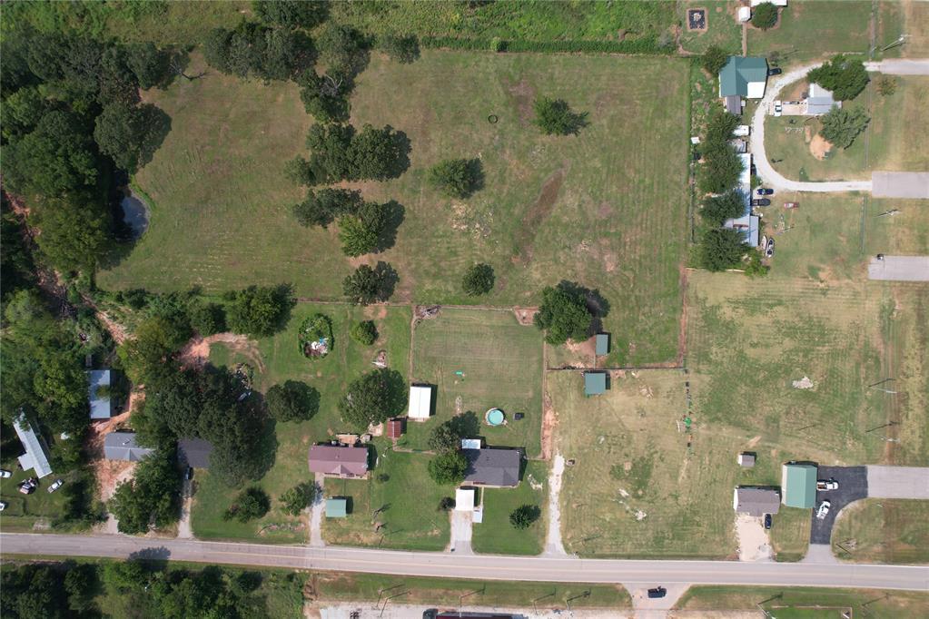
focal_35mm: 22
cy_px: 310
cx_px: 464
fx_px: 568
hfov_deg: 78.6
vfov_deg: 57.2
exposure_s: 1/1500
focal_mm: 8.38
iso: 100
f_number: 2.8
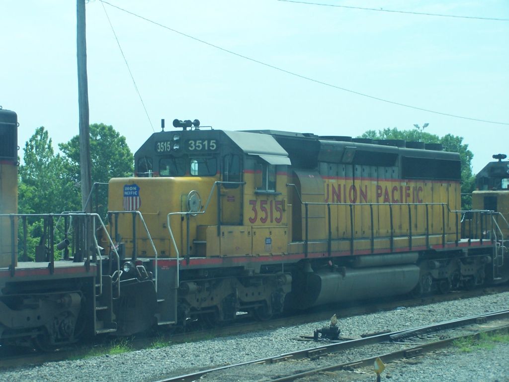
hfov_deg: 20.9
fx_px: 1382
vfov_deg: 15.7
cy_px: 191
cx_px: 254
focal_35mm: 94
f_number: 3.2
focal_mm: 15.6
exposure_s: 1/500
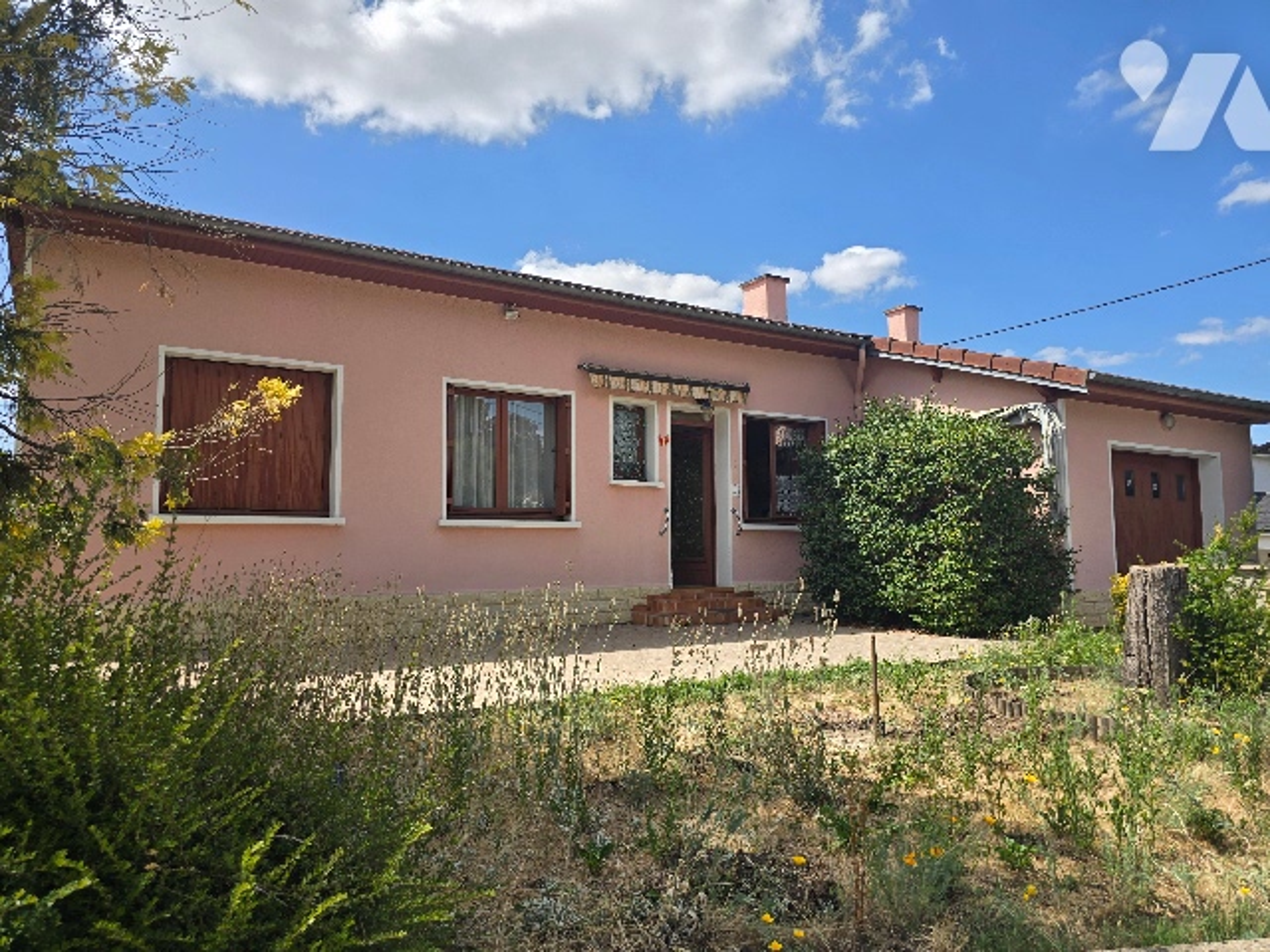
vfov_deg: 58.9
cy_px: 476
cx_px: 635
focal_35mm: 23
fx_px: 844
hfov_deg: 73.9
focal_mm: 6.3
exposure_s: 1/603
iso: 12
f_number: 1.7
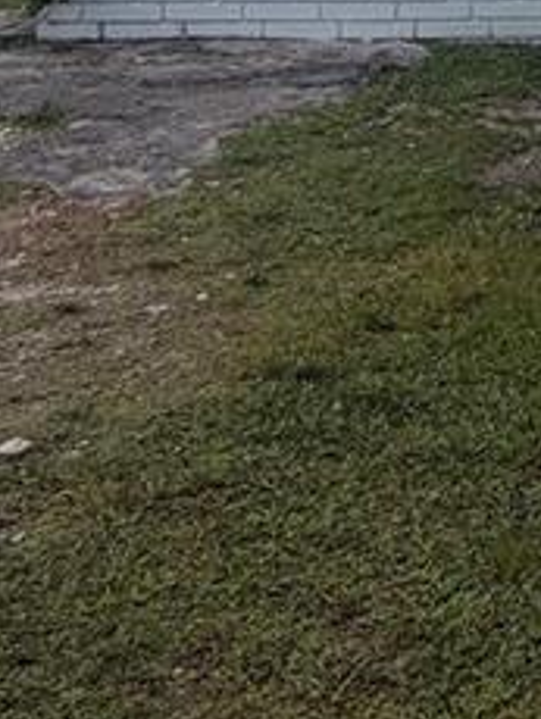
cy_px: -294
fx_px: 1518
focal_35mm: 73
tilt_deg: +3.7
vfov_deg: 22.8
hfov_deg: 15.7
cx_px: 1104
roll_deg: -1.4
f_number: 2.2
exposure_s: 1/914
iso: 20
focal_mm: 2.22
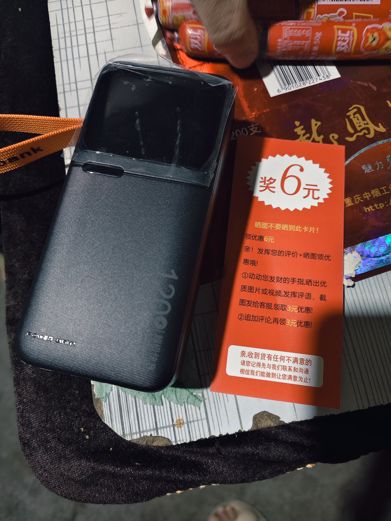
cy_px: 260
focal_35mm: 23
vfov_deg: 73.9
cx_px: 196
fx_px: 346
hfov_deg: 58.9
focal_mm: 5.56
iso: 1429
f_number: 1.88
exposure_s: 1/50
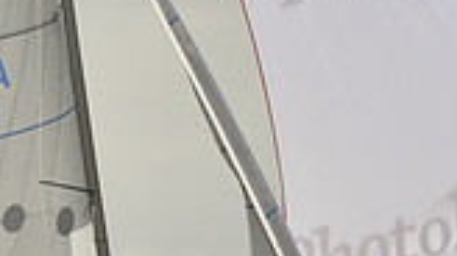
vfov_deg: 1.6
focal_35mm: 743
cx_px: 132
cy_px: 120
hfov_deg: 2.9
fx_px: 8998
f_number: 9
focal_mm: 200
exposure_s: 1/1000
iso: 400
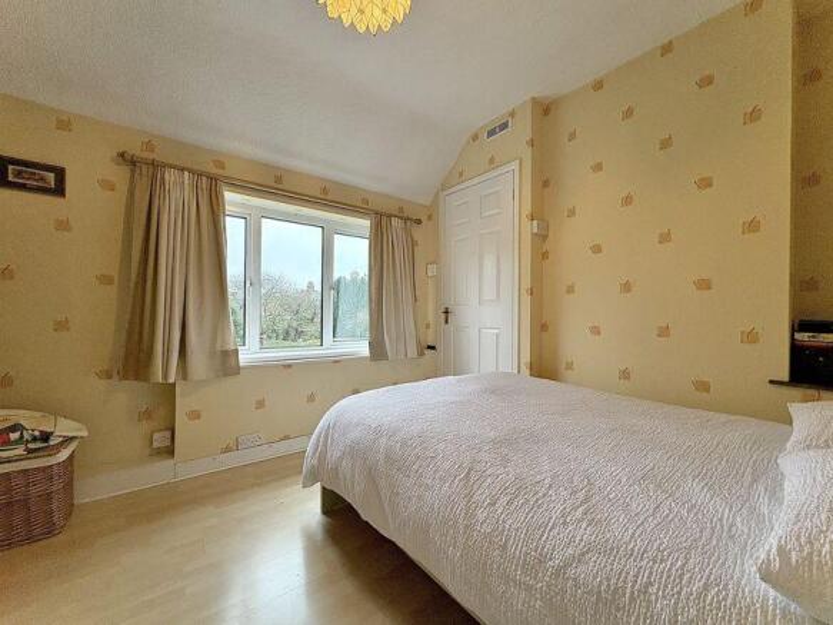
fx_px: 337
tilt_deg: -0.1
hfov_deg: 102.1
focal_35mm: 14
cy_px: 312
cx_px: 416
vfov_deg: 85.7
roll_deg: -0.4
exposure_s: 1/100
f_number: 2.2
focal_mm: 2.22
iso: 320
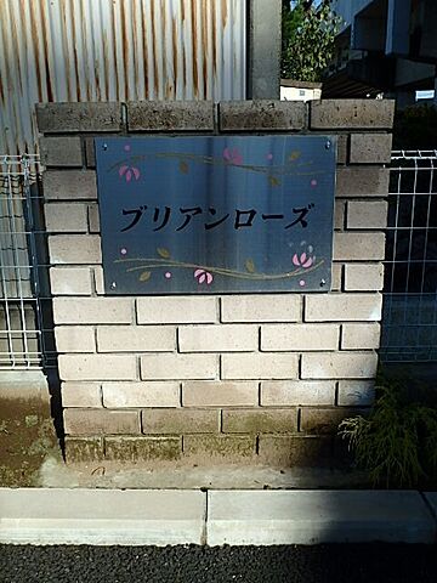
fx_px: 572
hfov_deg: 41.8
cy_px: 292
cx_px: 218
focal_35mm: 34
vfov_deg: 54.0
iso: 125
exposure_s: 1/800
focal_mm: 6
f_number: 4.9
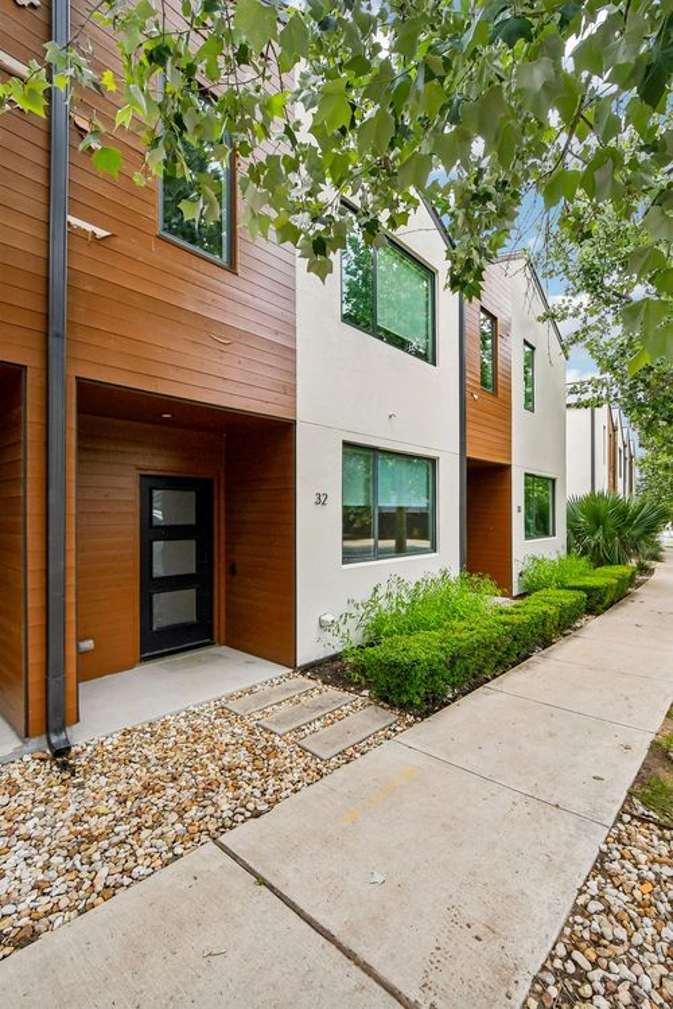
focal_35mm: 15
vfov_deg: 100.4
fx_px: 421
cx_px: 336
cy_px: 504
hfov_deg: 77.3
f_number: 8
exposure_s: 1/320
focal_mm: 10
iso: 400
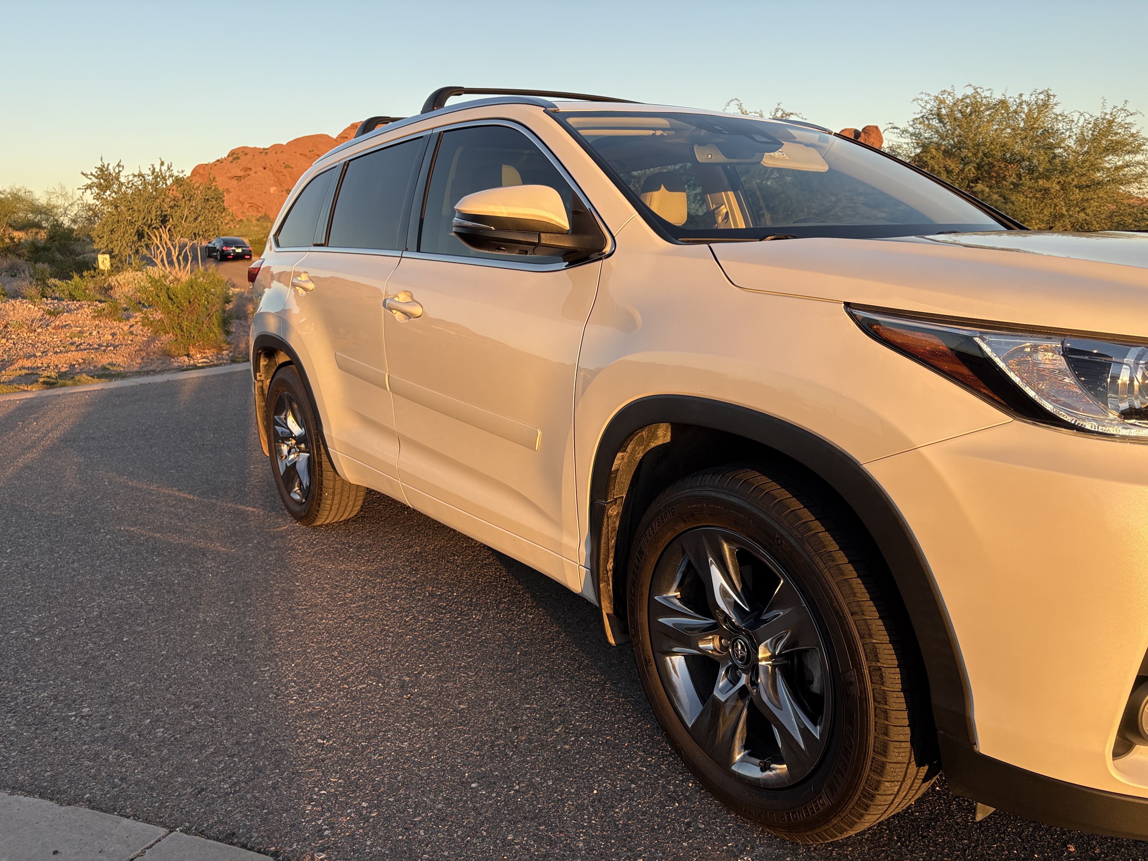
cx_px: 574
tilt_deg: -11.2
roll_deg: +2.6
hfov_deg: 67.3
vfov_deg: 53.1
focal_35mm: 26
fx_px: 862
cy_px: 430
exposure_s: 1/576
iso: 50
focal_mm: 5.96
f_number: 1.6
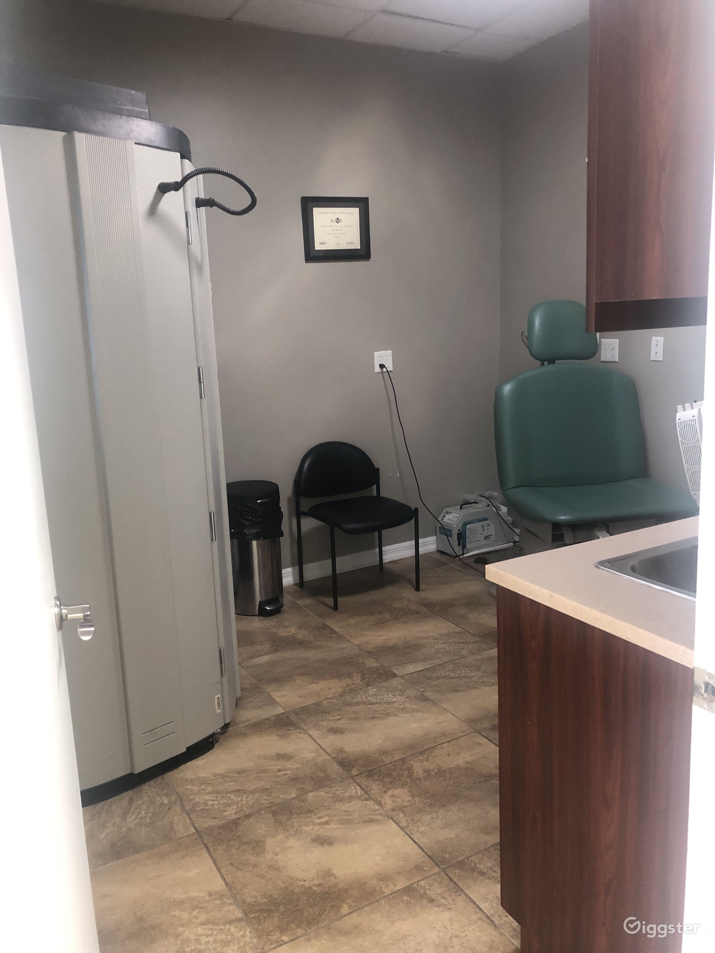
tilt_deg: -10.4
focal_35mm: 28
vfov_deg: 63.4
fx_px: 771
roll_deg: +3.1
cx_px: 358
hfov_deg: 49.7
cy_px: 476
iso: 64
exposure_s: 1/15
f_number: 1.8
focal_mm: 4
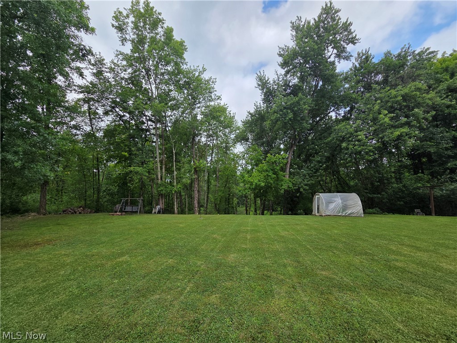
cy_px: 172
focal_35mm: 13
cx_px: 228
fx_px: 172
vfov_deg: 89.9
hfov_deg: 106.2
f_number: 2.2
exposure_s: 1/1704
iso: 50
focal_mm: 2.2
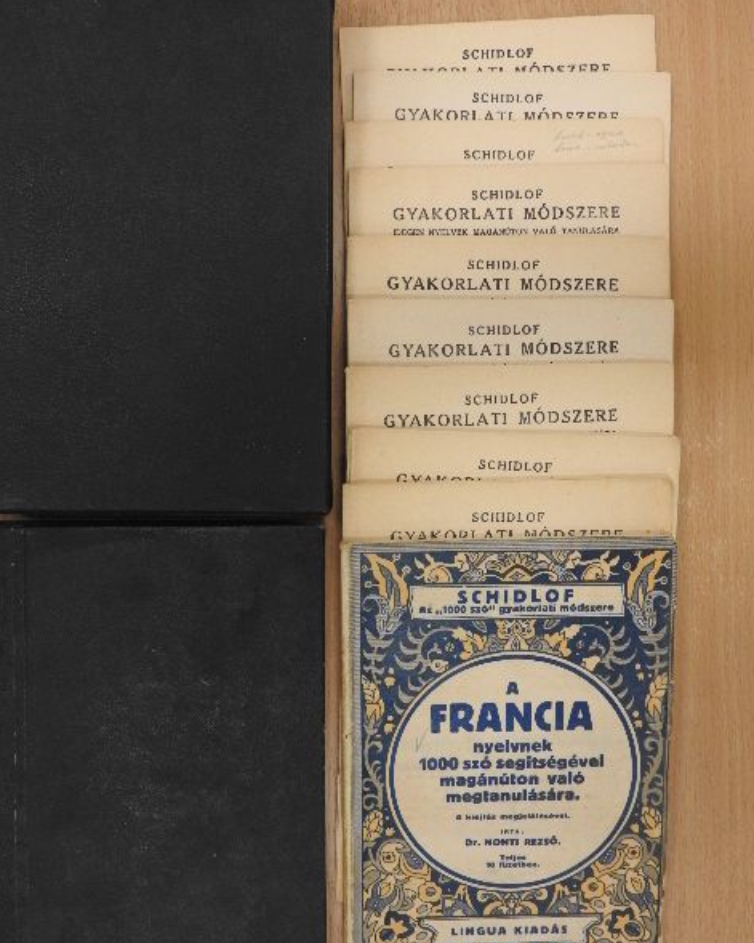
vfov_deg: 51.5
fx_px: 977
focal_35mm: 35
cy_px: 479
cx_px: 383
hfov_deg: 42.2
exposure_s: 1/60
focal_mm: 5.9
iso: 320
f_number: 3.6
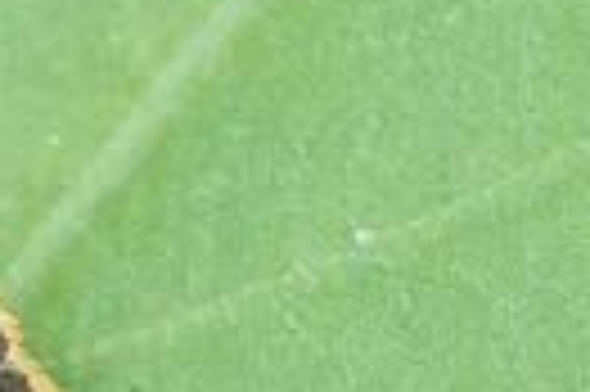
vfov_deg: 0.4
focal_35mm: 3330
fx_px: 54507
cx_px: -460
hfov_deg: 0.6
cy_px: 313
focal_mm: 150
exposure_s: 1/1000
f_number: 5
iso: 1250
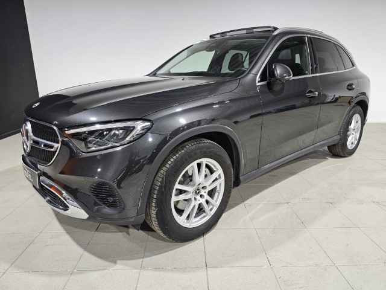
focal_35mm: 23
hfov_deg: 73.9
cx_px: 193
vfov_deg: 58.9
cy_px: 145
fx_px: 256
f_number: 1.7
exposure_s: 1/100
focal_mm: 6.3
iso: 200
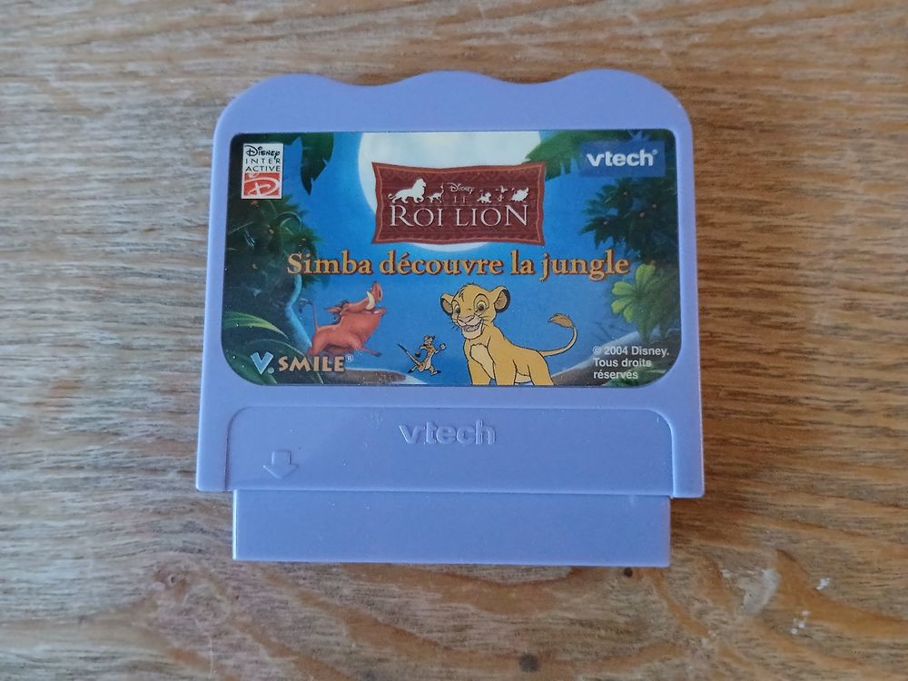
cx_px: 454
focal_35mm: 26
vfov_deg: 53.1
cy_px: 340
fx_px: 682
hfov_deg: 67.3
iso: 1000
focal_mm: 3.98
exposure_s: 1/16.7
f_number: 1.8
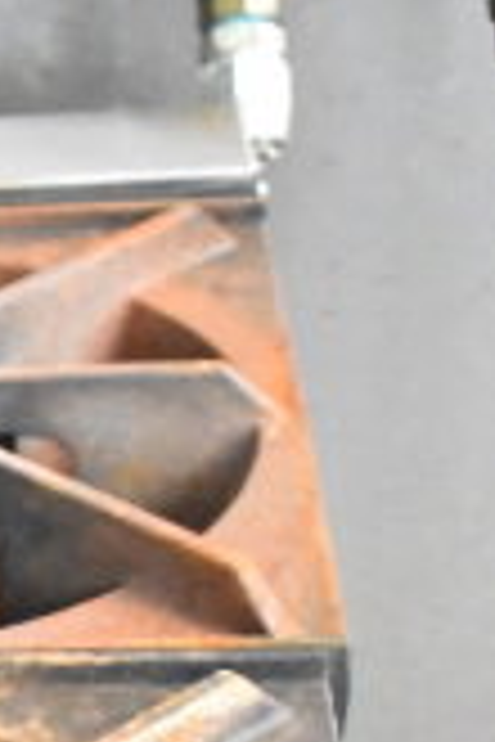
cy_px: 902
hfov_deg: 8.9
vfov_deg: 14.3
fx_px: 2864
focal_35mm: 139
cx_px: -729
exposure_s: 1/40
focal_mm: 25
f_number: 4
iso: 16000
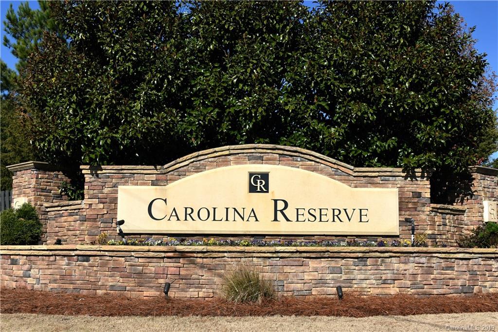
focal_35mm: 45
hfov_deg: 43.6
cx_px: 249
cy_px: 166
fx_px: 622
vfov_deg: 29.8
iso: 100
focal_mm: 30
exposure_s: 1/250
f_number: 11
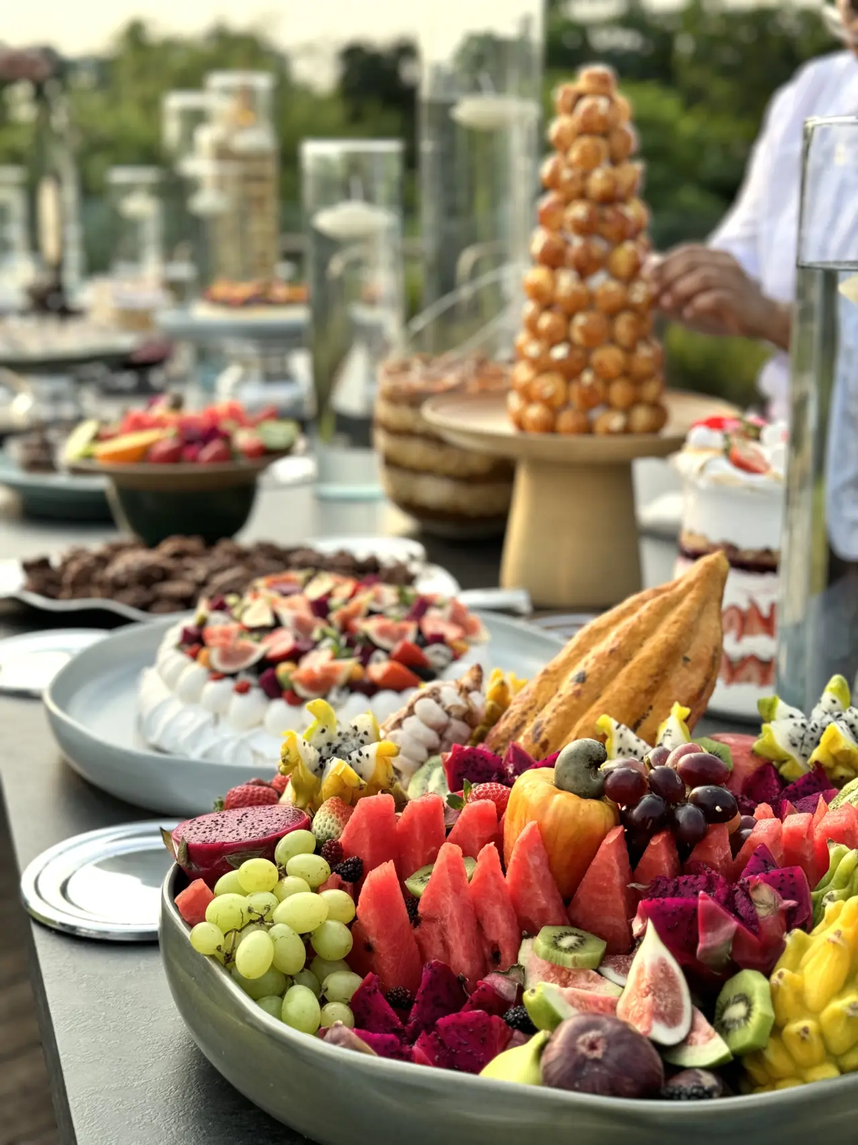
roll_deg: -0.3
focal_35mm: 48
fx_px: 1587
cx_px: 429
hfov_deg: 30.3
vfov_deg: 39.7
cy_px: 572
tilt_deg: -12.9
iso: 64
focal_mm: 6.76
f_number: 1.78
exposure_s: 1/1263
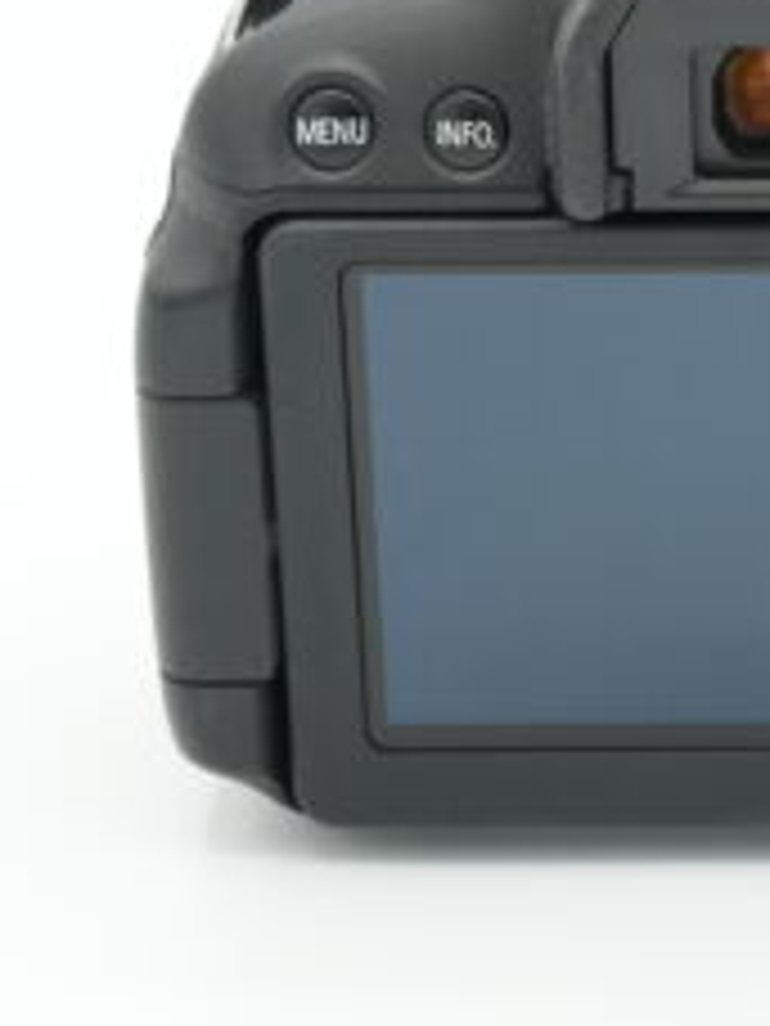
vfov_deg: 10.8
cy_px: 256
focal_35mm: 182
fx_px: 5398
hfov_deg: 8.1
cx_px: 910
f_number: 11
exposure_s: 1/80
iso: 400
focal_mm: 48
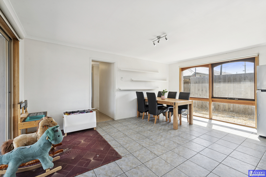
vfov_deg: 73.7
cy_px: 88
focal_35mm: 16
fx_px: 118
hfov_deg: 96.8
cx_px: 133
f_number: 9
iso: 160
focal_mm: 16
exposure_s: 1/50
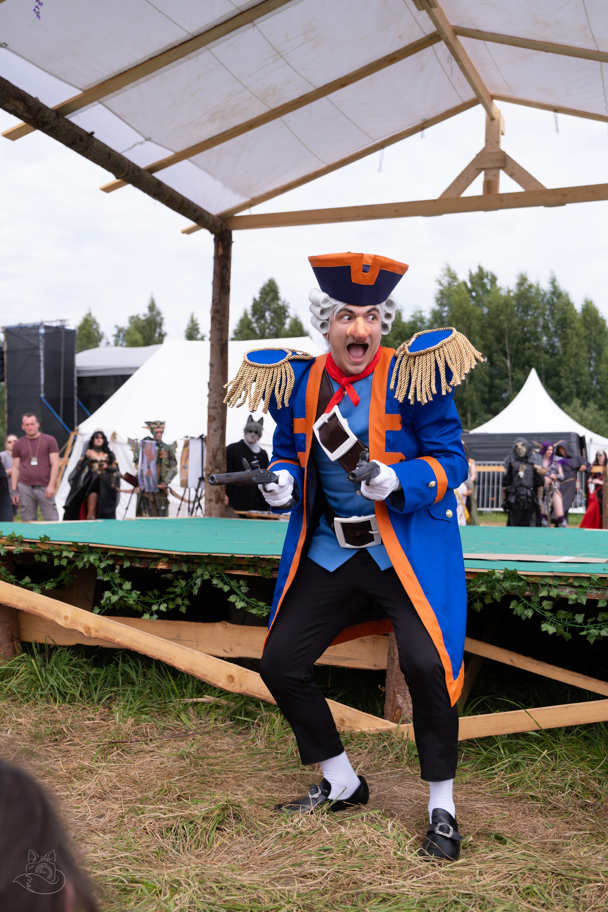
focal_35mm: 42
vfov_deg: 46.4
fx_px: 1064
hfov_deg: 31.9
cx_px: 304
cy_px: 456
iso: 160
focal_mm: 28.3
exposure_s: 1/1250
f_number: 2.8
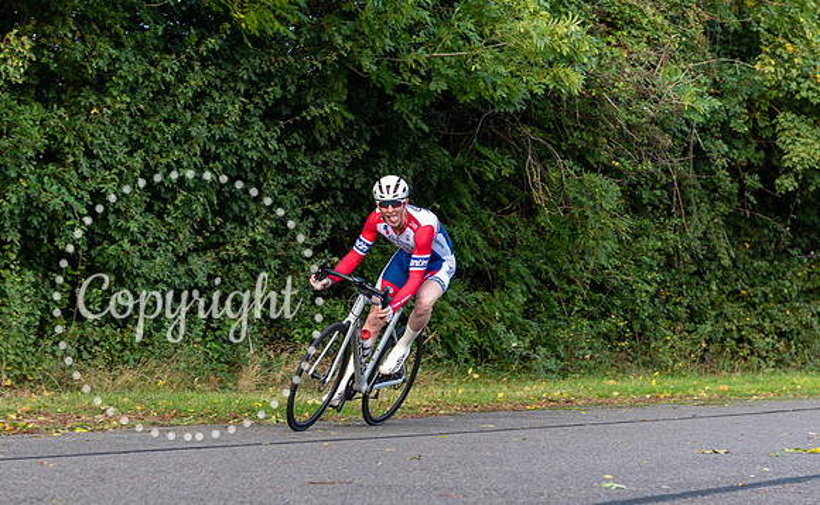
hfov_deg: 22.9
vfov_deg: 14.2
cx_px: 405
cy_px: 261
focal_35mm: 91
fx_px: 2026
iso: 200
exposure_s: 1/320
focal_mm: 66
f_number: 3.5
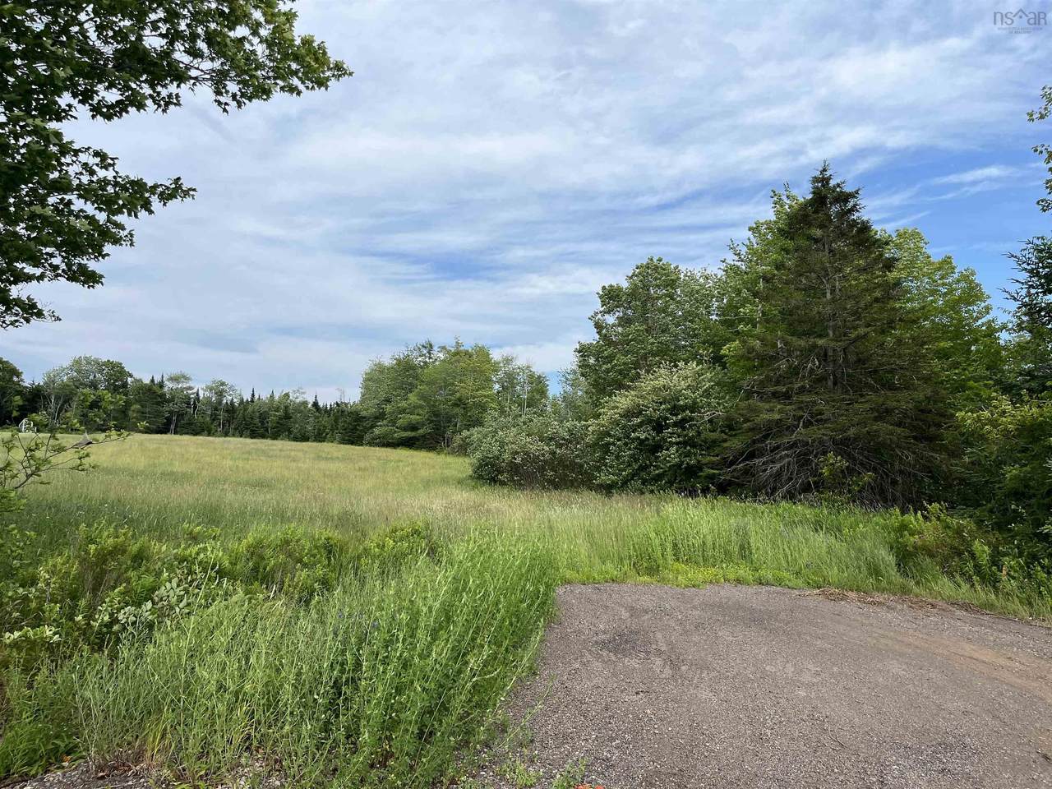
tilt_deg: +7.6
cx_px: 526
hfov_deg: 67.3
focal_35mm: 26
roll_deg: -1.3
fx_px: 790
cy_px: 394
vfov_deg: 53.1
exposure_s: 1/2688
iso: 50
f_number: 1.6
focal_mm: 5.1
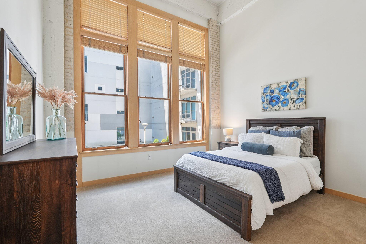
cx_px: 183
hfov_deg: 95.0
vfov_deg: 72.0
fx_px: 168
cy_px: 122
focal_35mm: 16
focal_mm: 16.5
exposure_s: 1/25
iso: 320
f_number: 8
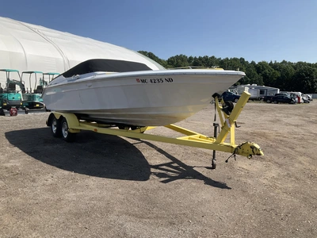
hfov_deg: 61.7
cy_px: 119
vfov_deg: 48.2
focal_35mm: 29
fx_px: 266
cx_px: 158
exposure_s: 1/1912
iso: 25
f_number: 1.8
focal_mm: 3
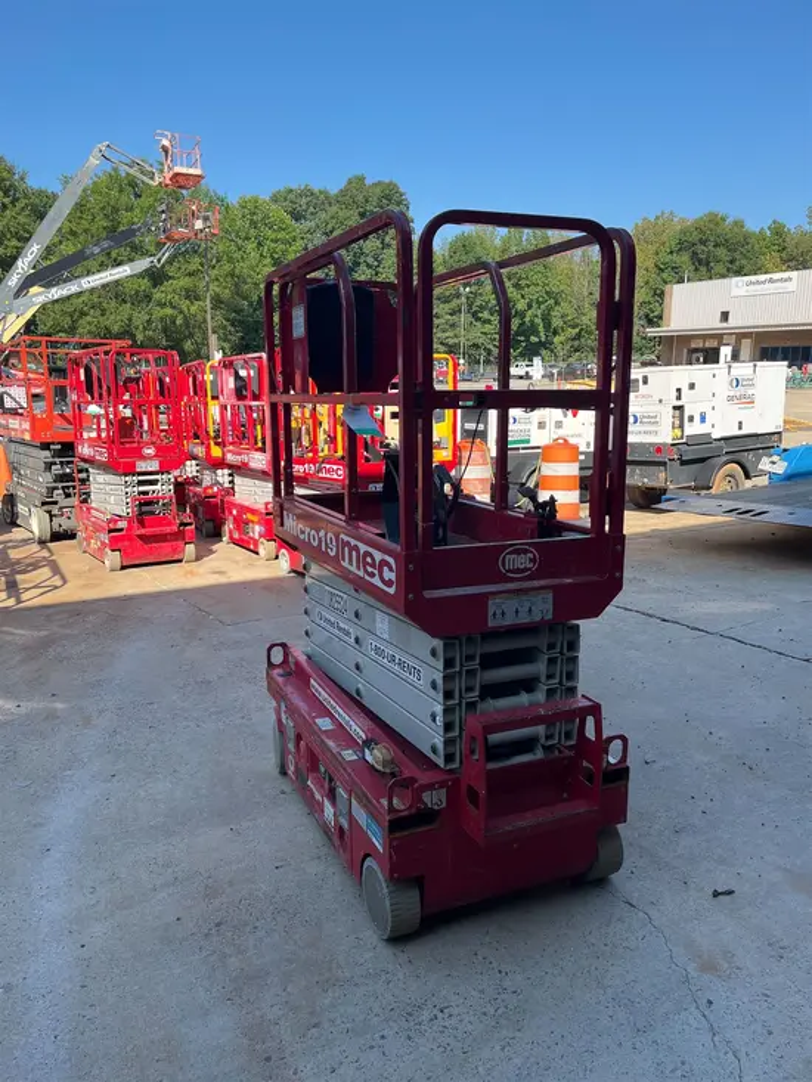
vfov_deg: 67.3
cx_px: 406
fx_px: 813
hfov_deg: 53.1
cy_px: 541
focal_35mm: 26
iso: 50
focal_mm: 5.1
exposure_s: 1/1404
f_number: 1.6
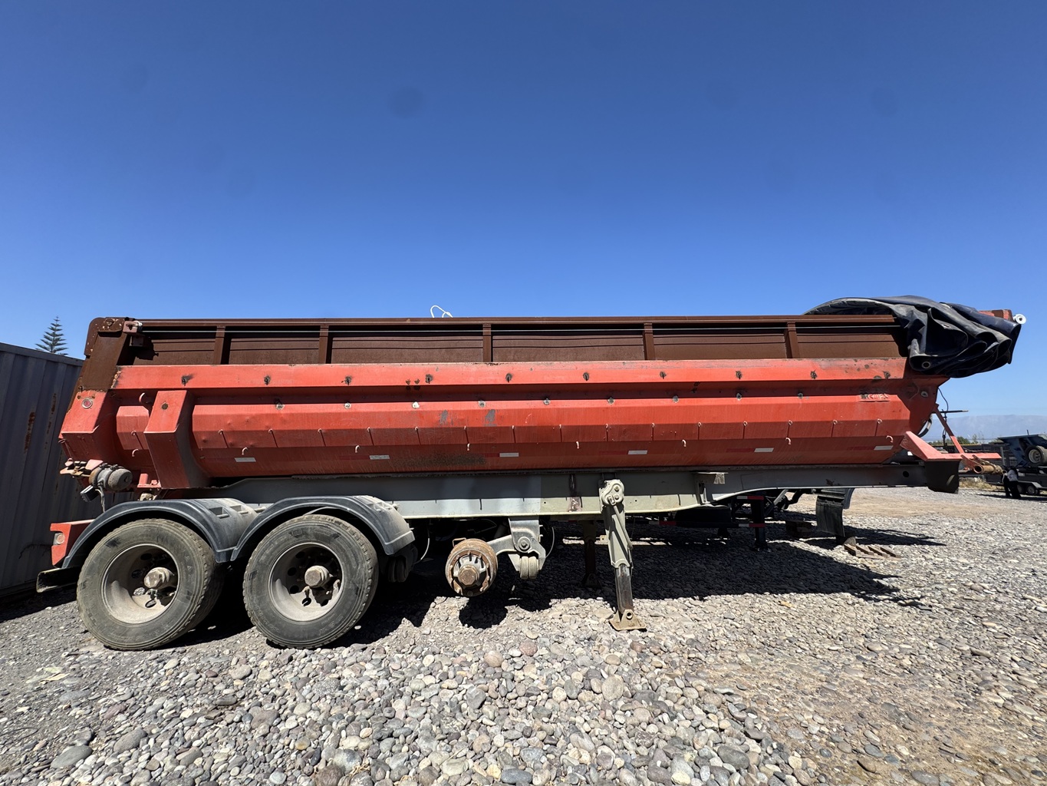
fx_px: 423
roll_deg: +0.5
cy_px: 393
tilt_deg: +8.7
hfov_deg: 102.1
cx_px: 524
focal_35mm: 14
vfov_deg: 85.7
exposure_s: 1/1143
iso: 50
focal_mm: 2.22
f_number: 2.2
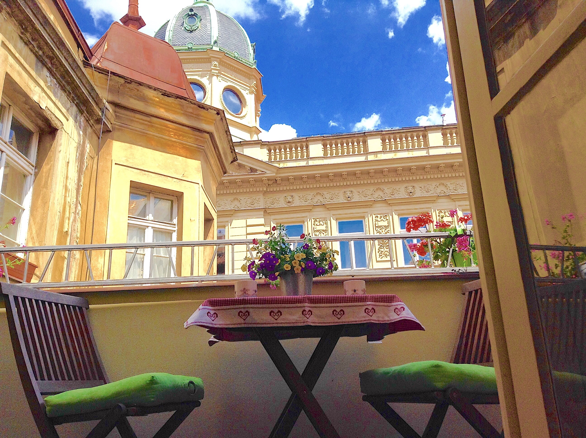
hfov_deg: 55.4
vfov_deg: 42.8
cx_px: 293
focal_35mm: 33
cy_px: 219
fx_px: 558
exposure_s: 1/878
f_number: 2.4
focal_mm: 3.3
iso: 25
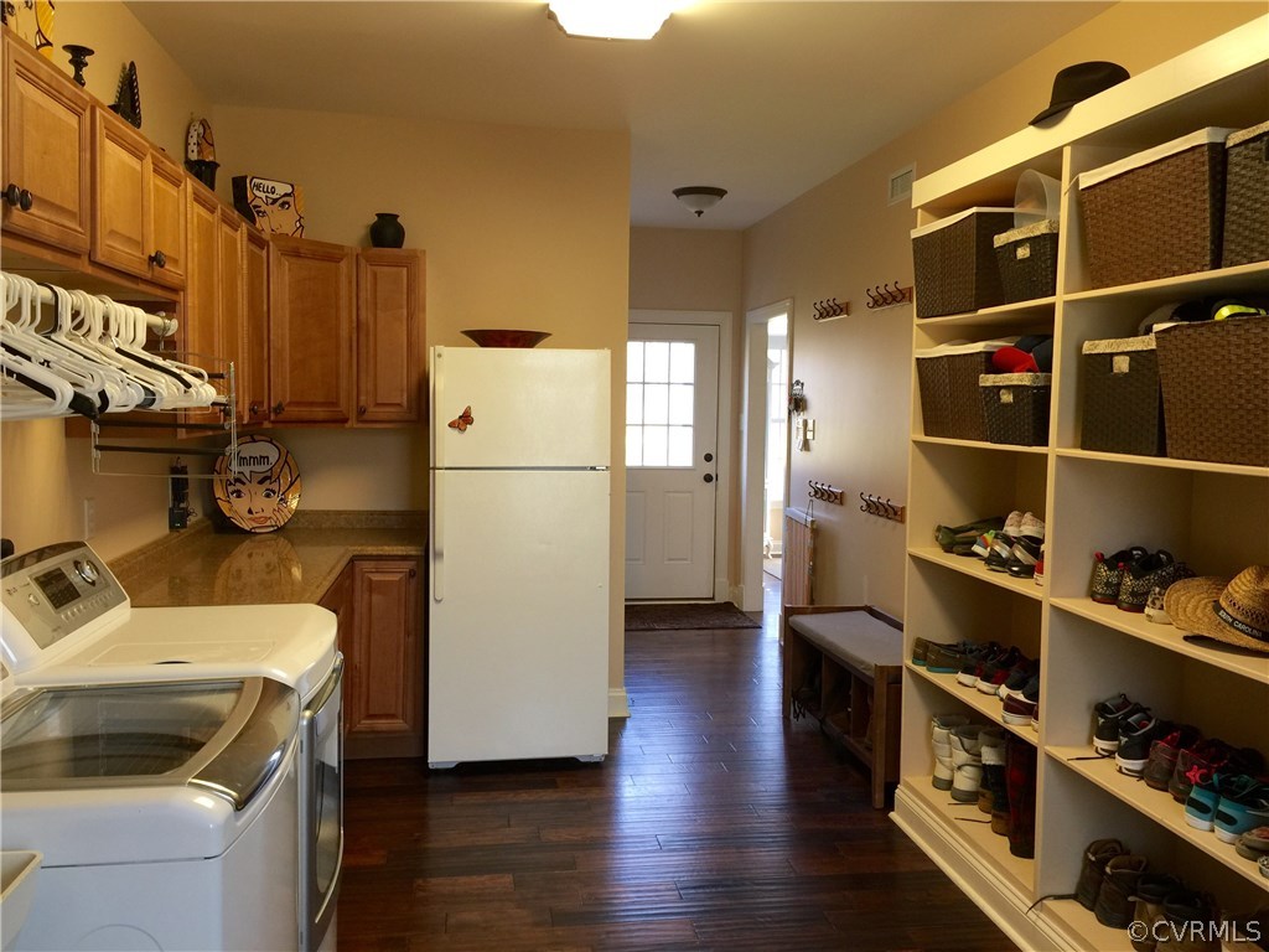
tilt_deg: -4.8
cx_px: 634
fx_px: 1063
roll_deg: -1.4
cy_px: 476
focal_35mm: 29
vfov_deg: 48.2
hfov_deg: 61.7
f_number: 2.2
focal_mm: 4.15
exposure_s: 1/15
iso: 32
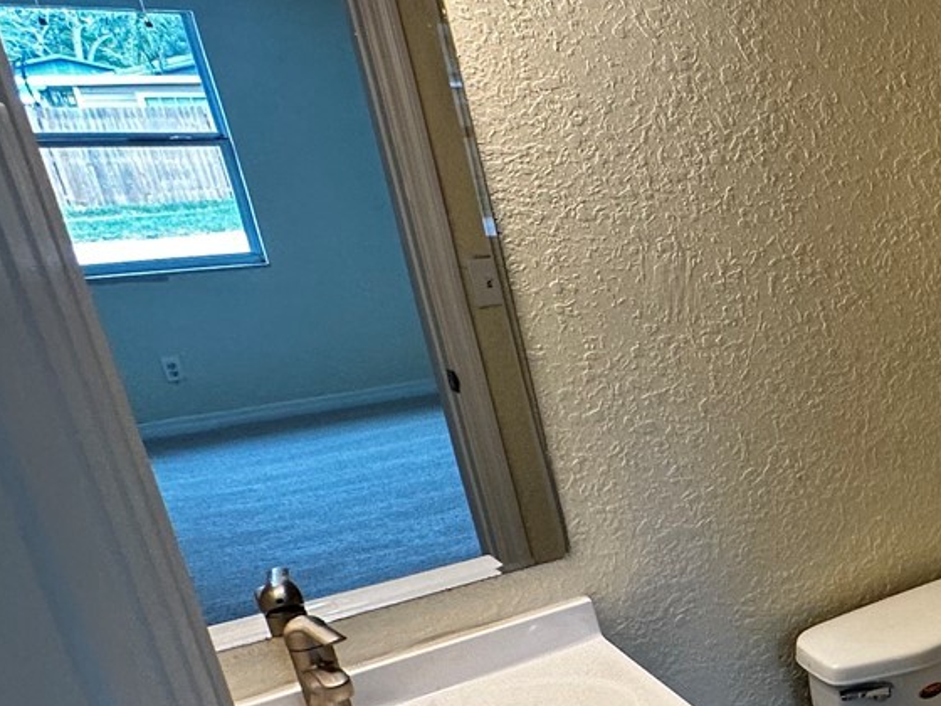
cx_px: 1282
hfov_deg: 32.3
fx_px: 1087
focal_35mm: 40
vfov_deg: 35.6
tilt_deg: -19.2
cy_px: 469
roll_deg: -0.1
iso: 160
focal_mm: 2.22
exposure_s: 1/120
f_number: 2.2
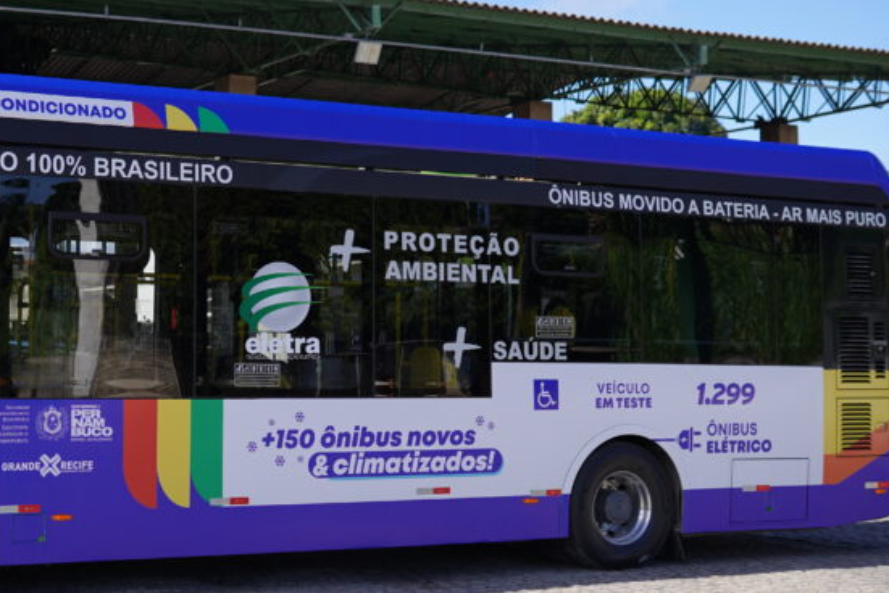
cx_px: 137
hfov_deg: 30.0
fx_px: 1606
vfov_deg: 20.9
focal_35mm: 65
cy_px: 305
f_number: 2.2
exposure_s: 1/2000
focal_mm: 35
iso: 100
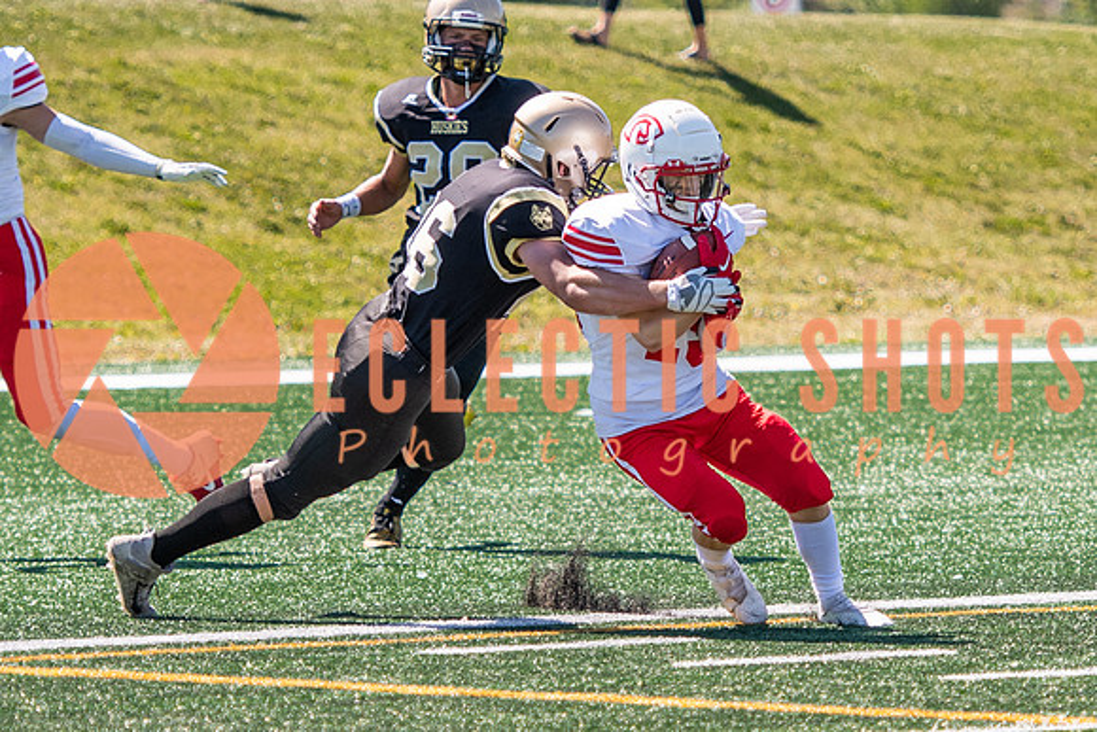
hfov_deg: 4.6
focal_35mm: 446
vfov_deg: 3.1
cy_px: 283
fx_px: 13596
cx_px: 655
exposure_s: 1/1600
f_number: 2.8
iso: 160
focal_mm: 135
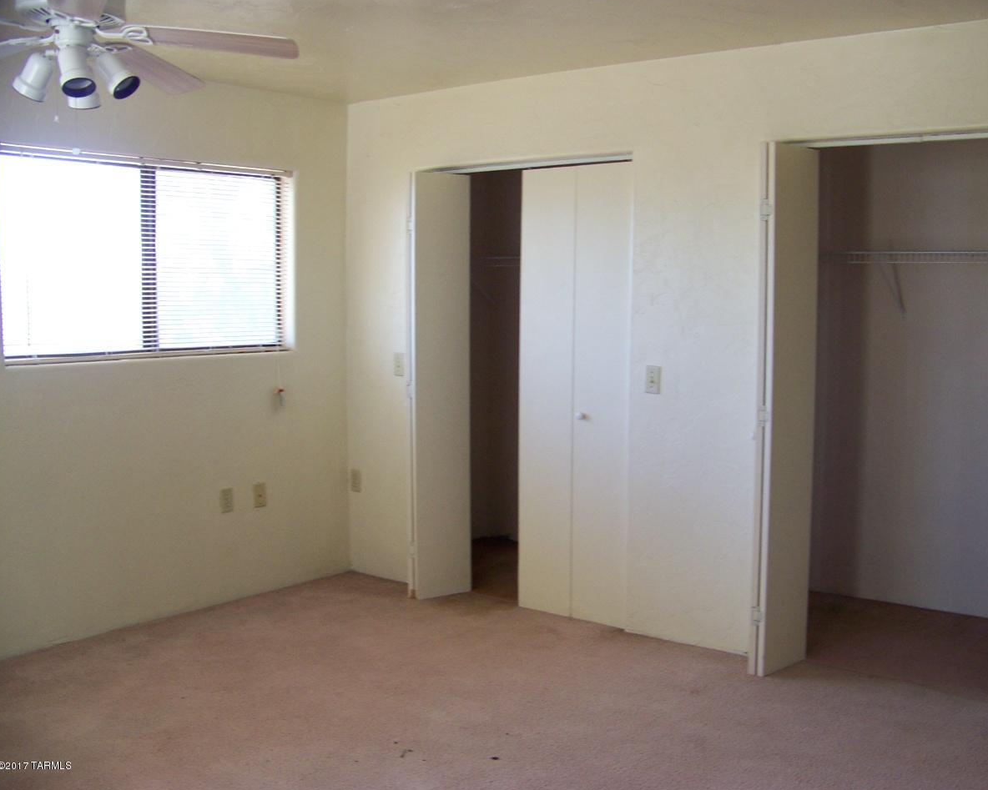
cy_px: 393
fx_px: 1111
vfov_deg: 39.2
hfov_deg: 47.9
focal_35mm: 38
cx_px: 527
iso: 100
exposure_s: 1/30
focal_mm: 5.85
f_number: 2.8
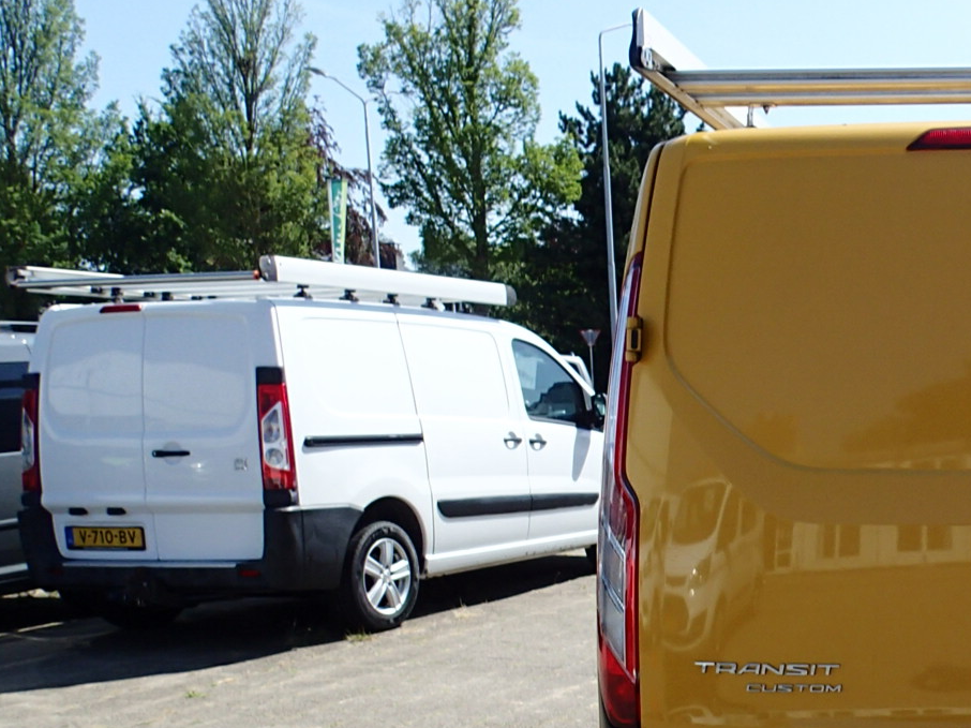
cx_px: 1016
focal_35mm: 53
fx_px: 1486
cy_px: 570
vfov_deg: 27.0
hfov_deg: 32.6
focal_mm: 4.5
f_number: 8
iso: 100
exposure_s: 1/160
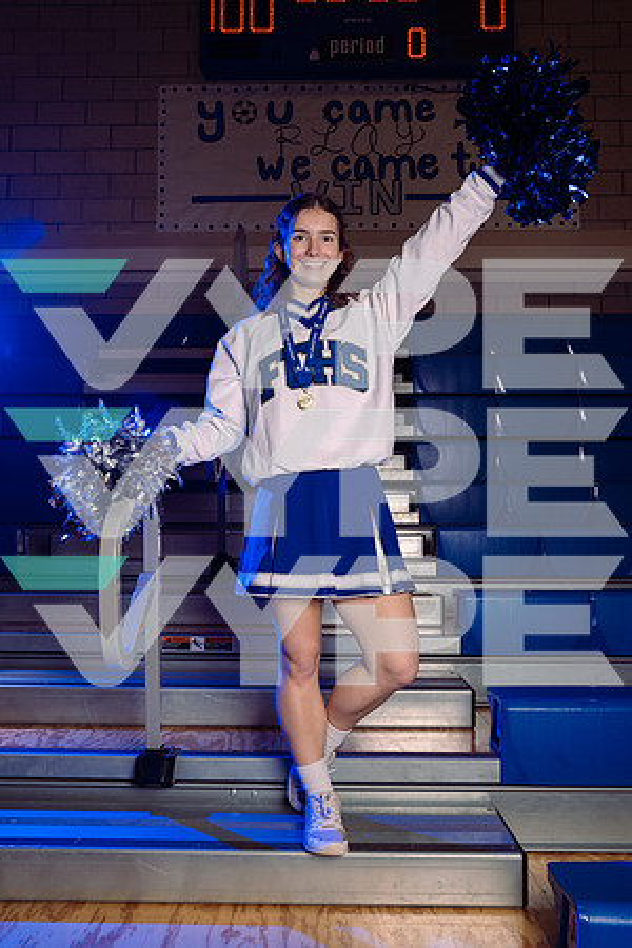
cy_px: 474
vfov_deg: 60.3
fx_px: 816
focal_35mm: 31
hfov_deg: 42.3
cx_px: 316
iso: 250
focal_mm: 31
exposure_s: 1/200
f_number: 8
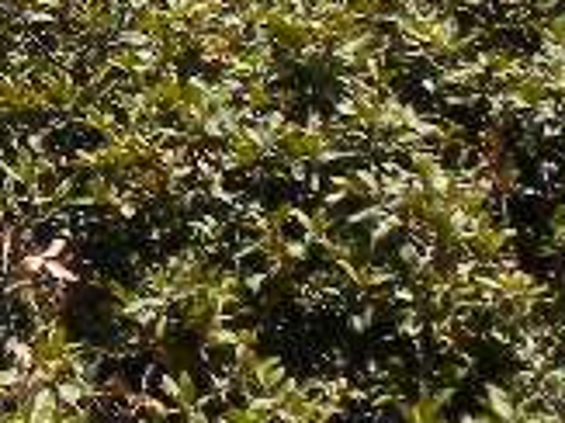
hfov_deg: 7.9
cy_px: -600
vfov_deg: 6.1
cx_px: -776
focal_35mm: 233
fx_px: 3800
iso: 64
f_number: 10
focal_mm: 6.6
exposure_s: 1/85.7
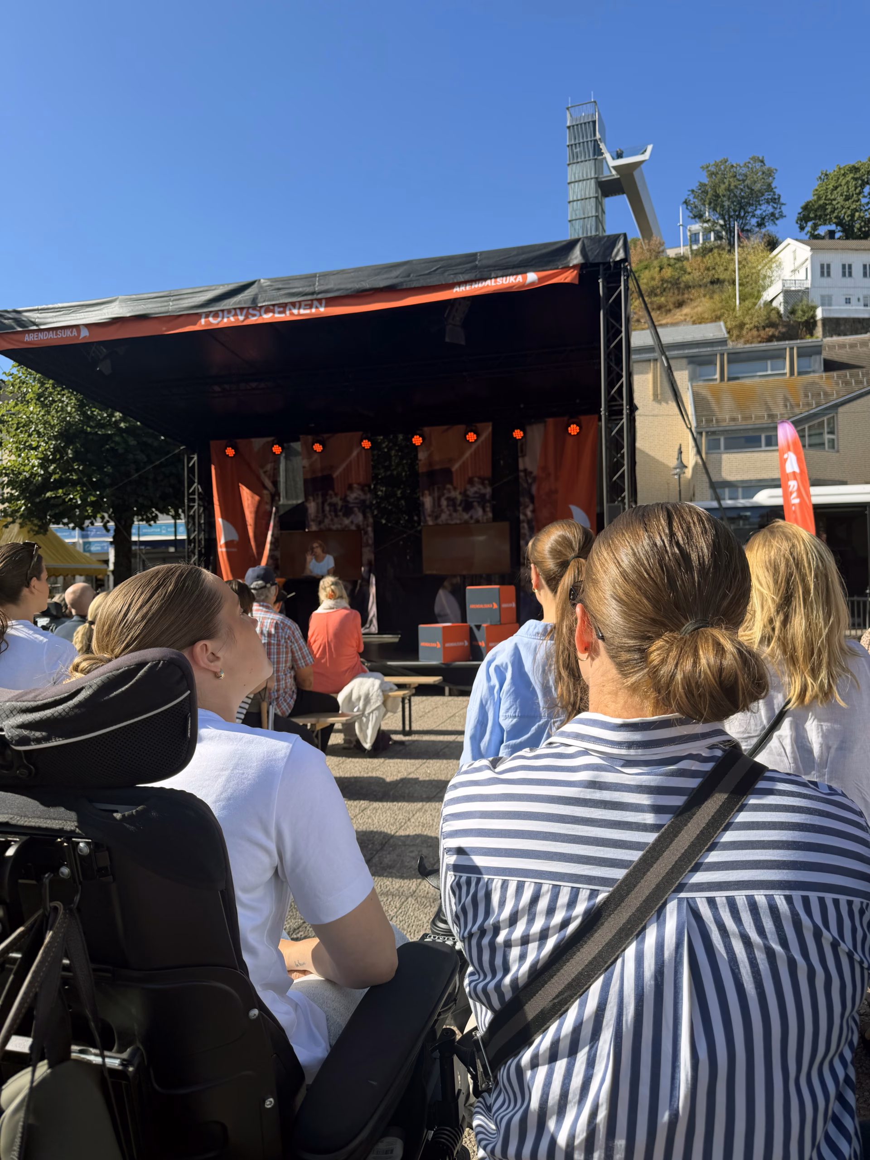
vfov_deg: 71.6
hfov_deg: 56.8
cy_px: 580
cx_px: 435
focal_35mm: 24
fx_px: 804
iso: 80
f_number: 1.78
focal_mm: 6.76
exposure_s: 1/2907
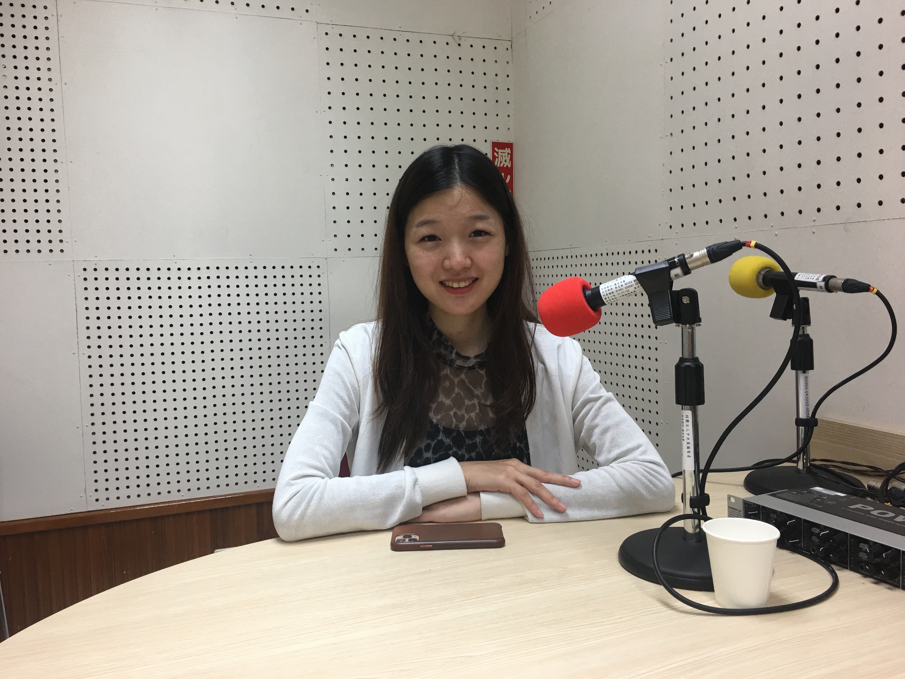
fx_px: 758
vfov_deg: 48.2
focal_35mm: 29
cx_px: 452
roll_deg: +1.3
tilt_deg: -3.5
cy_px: 340
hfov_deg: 61.7
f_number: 2.2
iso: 25
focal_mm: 4.15
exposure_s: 1/30
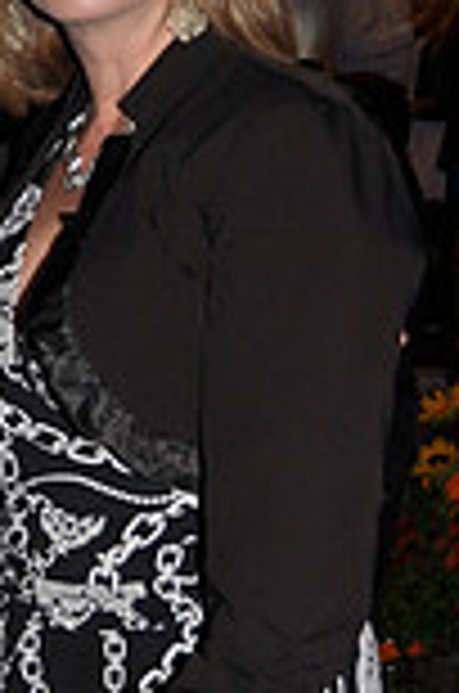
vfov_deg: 15.1
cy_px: 346
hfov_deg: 9.8
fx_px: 2613
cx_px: -160
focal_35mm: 136
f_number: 4
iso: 200
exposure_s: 1/60
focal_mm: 24
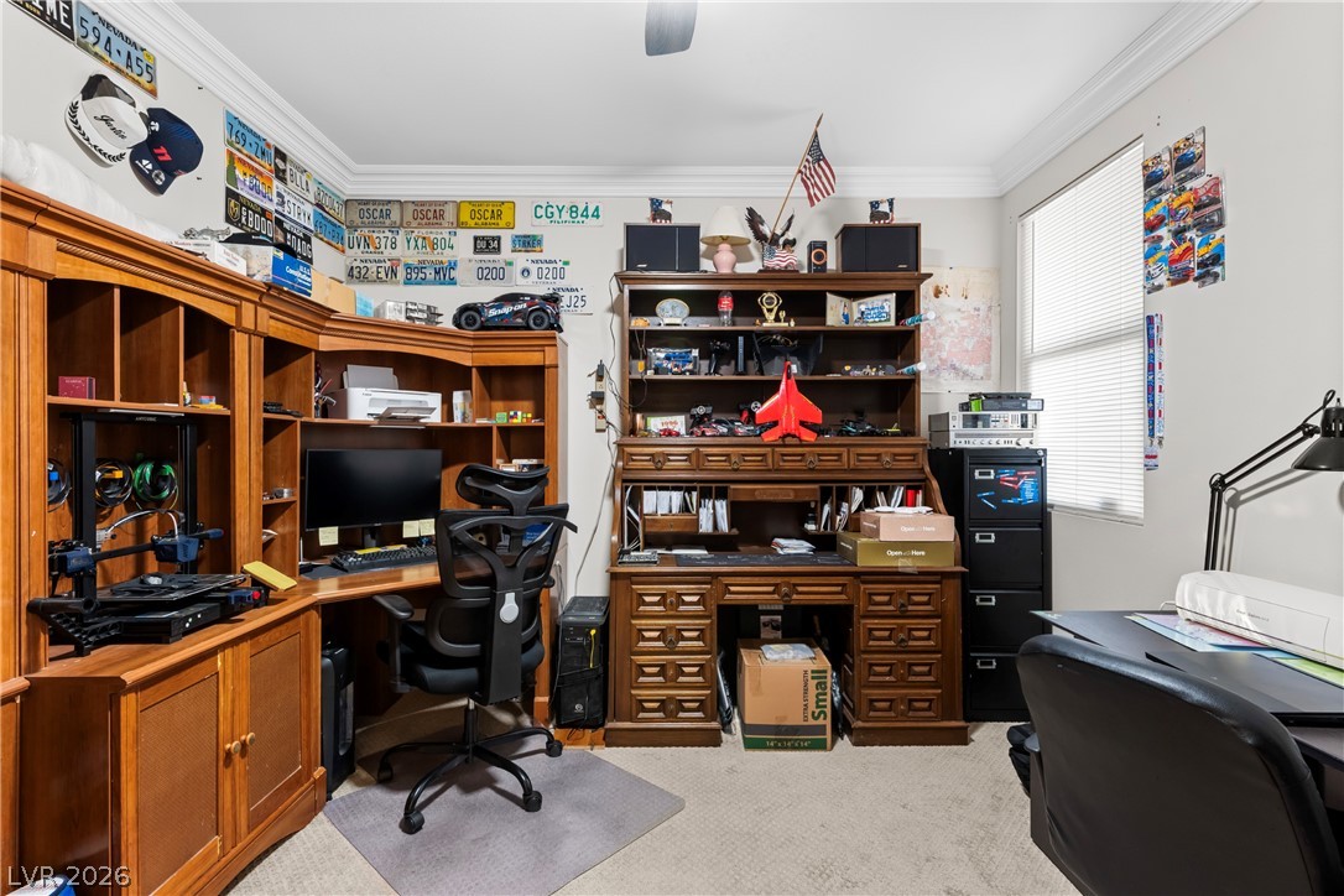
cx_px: 672
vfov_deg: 70.4
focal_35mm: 17
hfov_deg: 93.3
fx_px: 635
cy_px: 448
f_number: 8
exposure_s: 1/1.67
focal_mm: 17
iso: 400
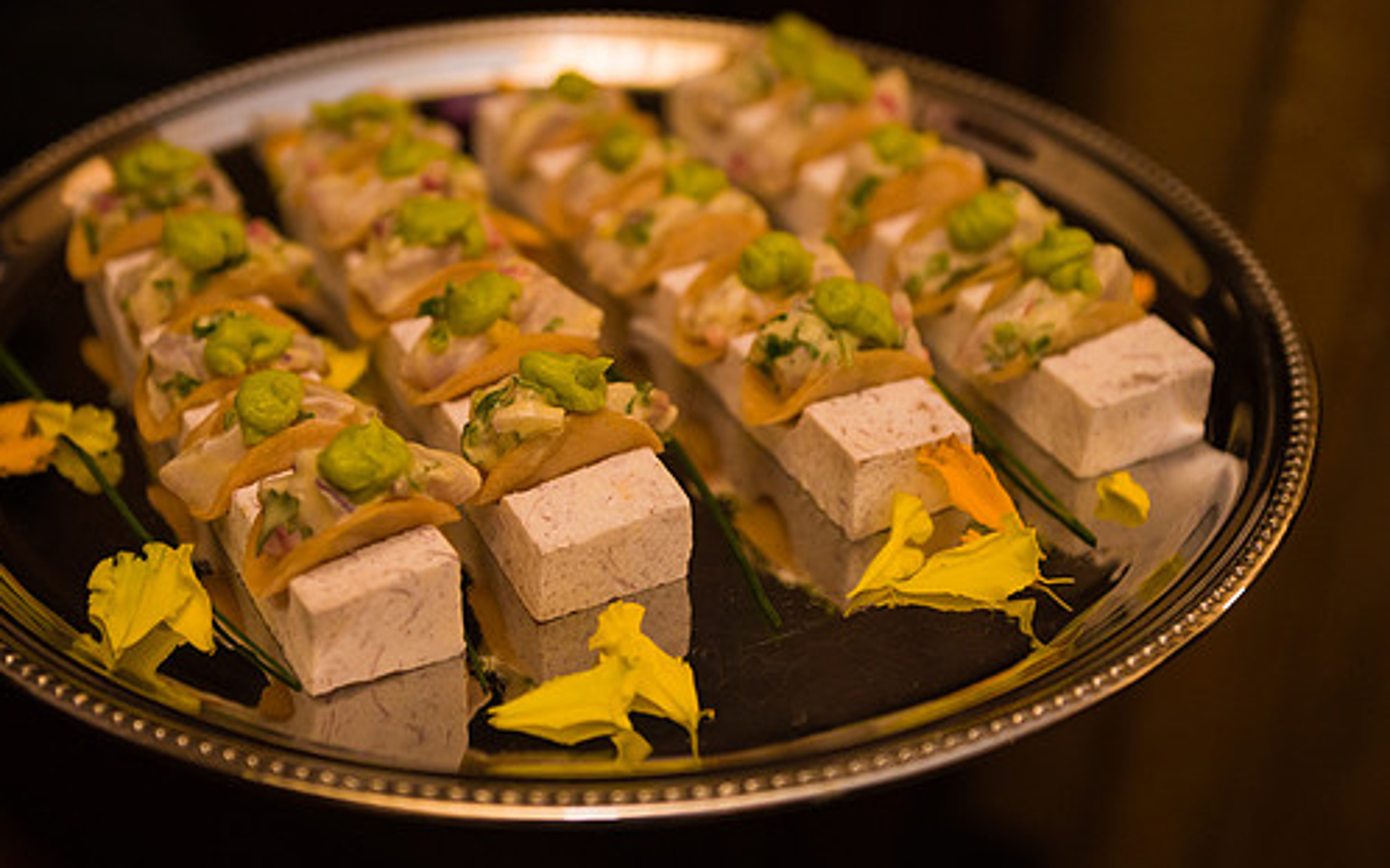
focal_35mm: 58
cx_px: 615
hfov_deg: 35.1
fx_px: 2197
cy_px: 348
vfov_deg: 22.3
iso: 1600
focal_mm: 48
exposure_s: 1/200
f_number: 3.2
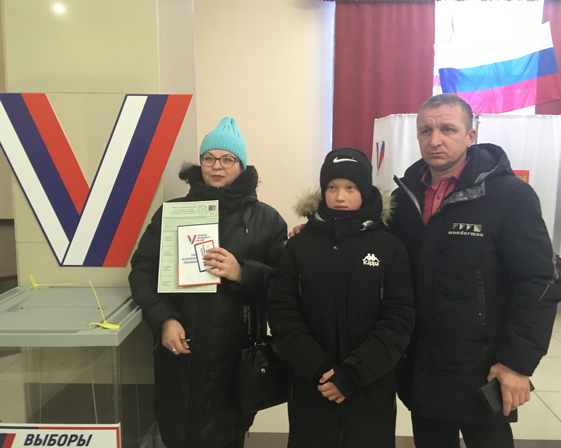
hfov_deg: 57.1
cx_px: 302
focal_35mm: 31
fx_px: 515
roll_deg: +0.4
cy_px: 225
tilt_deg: -8.5
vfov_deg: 47.1
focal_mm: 4.15
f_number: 2.2
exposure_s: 1/17
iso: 250
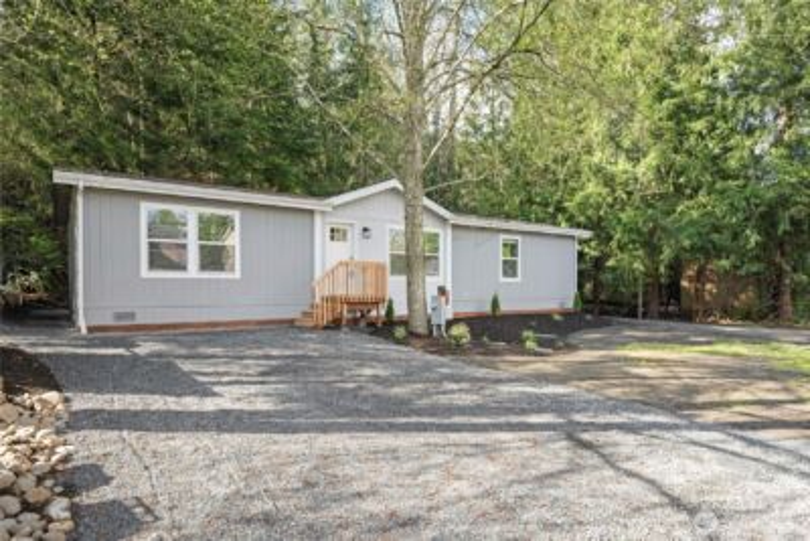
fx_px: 461
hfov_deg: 82.6
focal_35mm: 20
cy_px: 270
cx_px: 405
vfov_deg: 60.7
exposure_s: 1/20
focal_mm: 20.5
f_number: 8
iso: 200
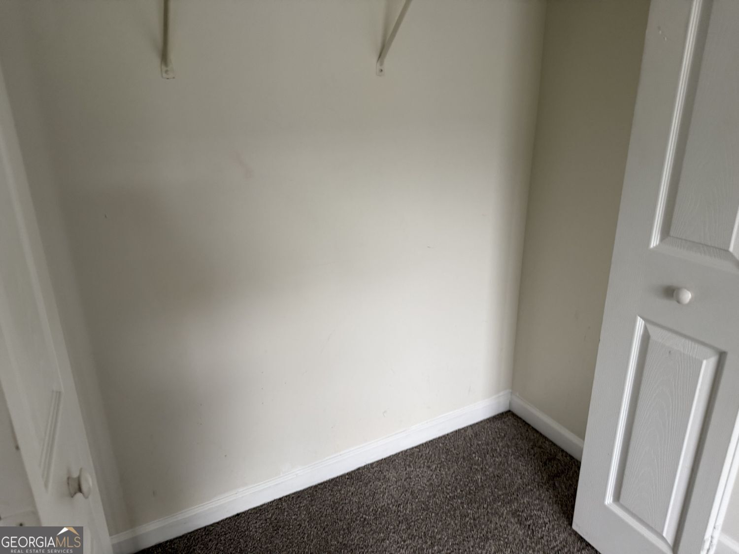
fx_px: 512
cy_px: 277
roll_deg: +0.5
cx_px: 370
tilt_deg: -21.0
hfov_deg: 71.6
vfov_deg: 56.8
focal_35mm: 24
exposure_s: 1/74
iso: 200
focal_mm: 6.76
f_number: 1.78
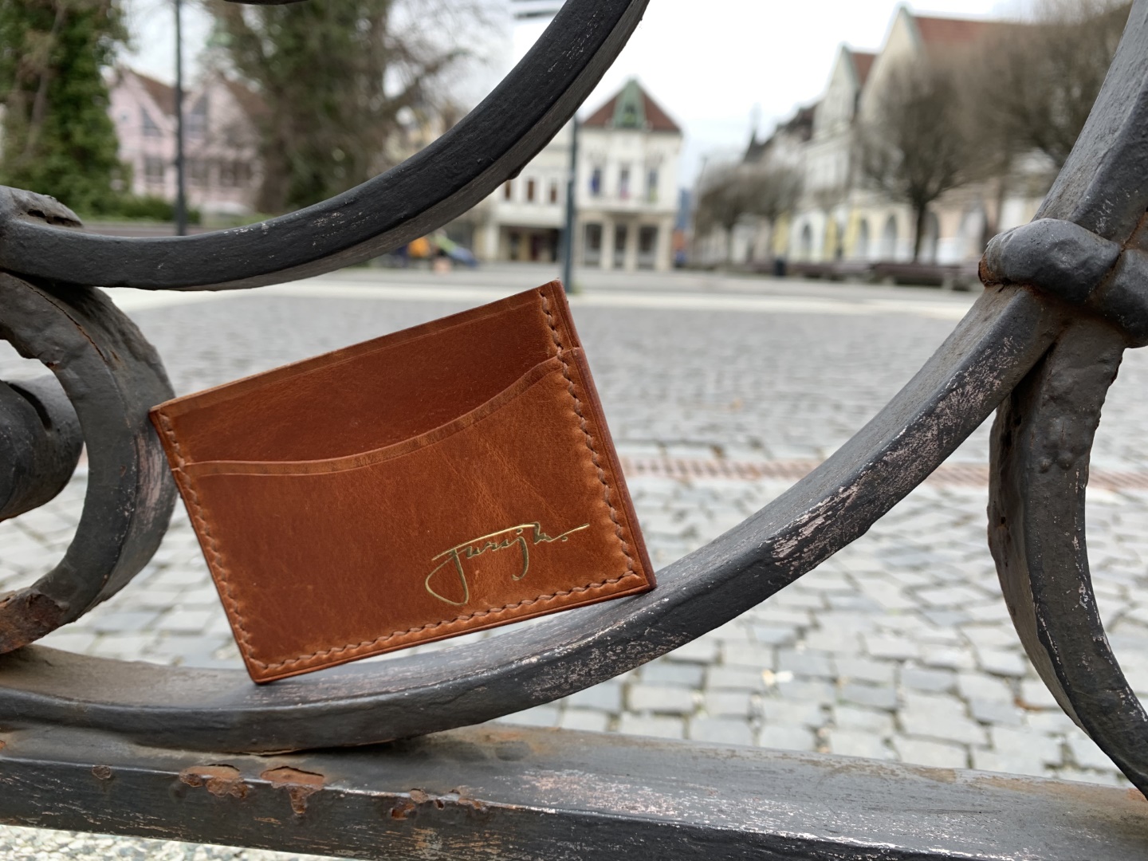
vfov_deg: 53.1
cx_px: 574
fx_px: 862
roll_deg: -3.0
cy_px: 430
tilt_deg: -10.1
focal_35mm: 26
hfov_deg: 67.3
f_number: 1.8
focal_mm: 4.25
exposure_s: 1/121
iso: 32
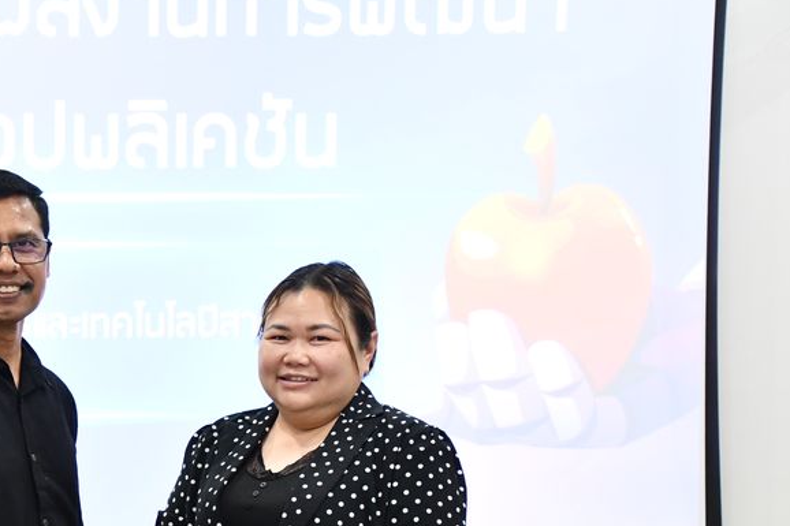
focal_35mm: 101
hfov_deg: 19.9
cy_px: 435
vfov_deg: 13.5
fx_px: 2216
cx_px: 100
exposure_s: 1/100
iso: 3200
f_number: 4.2
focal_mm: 38
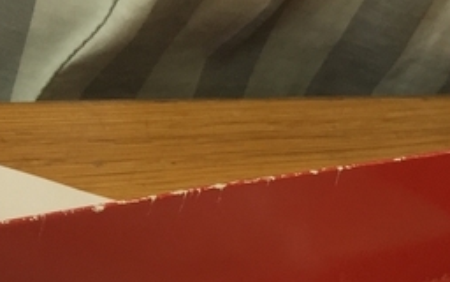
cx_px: 684
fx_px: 1508
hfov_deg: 15.6
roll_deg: -36.6
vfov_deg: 10.0
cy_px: 539
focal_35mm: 123
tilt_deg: -38.0
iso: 32
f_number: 2.2
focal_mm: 4.15
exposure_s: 1/50
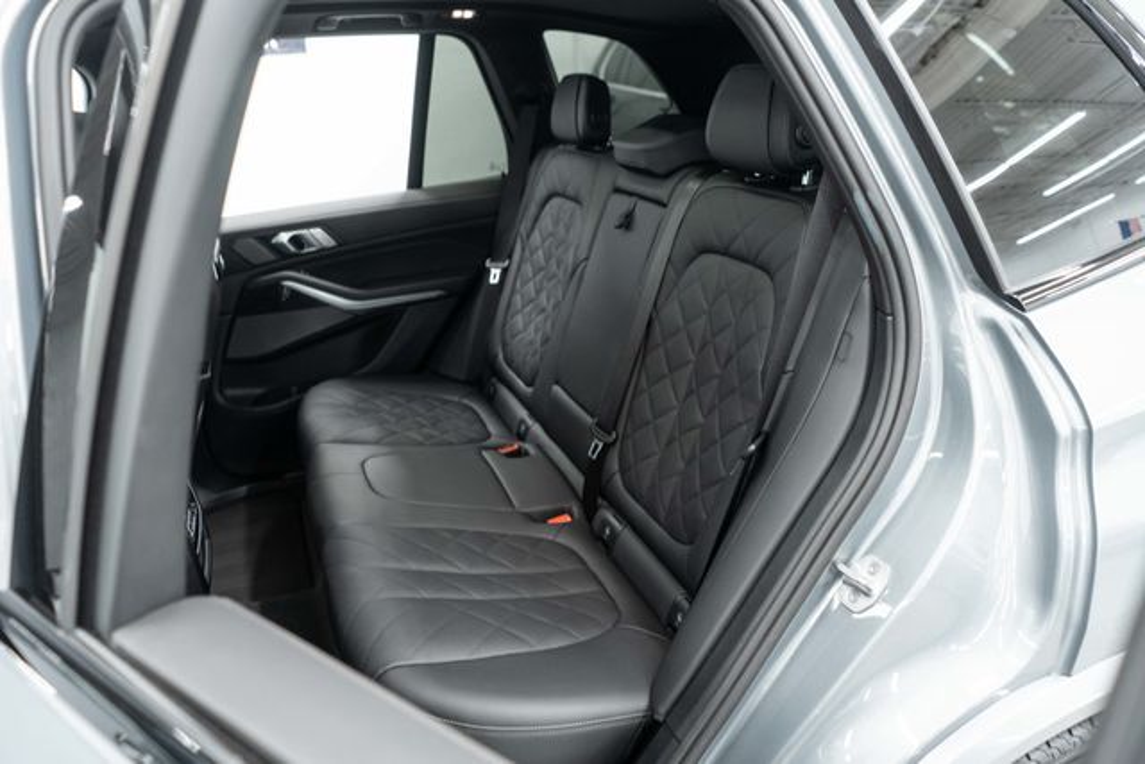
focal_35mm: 28
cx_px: 572
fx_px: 891
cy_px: 382
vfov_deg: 46.4
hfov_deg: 65.5
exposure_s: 1/40
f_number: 3.2
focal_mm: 28
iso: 1250
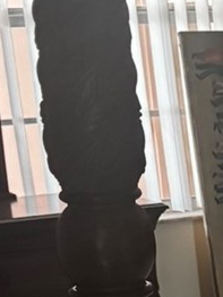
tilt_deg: -15.6
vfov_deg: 13.1
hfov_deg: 9.2
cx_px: 521
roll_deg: +1.1
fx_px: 1255
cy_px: 368
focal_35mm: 146
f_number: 1.78
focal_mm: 6.76
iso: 1000
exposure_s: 1/30
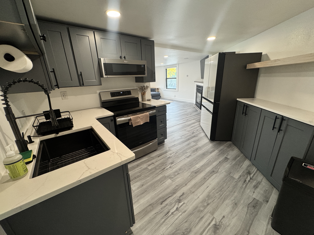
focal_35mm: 14
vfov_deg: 85.7
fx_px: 127
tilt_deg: -17.7
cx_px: 157
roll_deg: +2.0
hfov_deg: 102.1
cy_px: 118
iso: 200
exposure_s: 1/100
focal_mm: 2.22
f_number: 2.2
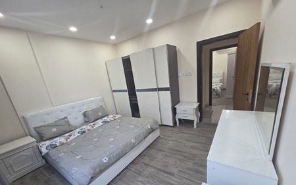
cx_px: 150
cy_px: 109
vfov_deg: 77.9
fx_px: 113
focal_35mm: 14
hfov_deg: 105.3
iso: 125
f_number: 1.9
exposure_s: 1/100
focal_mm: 2.2
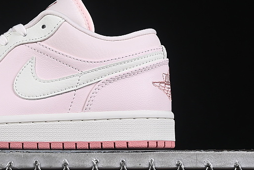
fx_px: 1059
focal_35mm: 150
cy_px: 38
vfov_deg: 9.1
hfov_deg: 13.5
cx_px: 15
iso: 160
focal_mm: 48
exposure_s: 1/80
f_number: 8
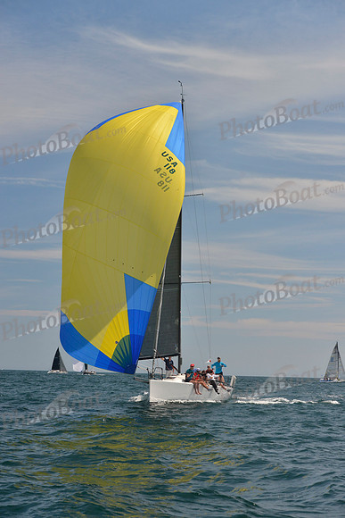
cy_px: 259
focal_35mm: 70
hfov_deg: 19.5
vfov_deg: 28.8
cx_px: 172
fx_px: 1006
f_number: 7.1
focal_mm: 70
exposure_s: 1/800
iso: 400
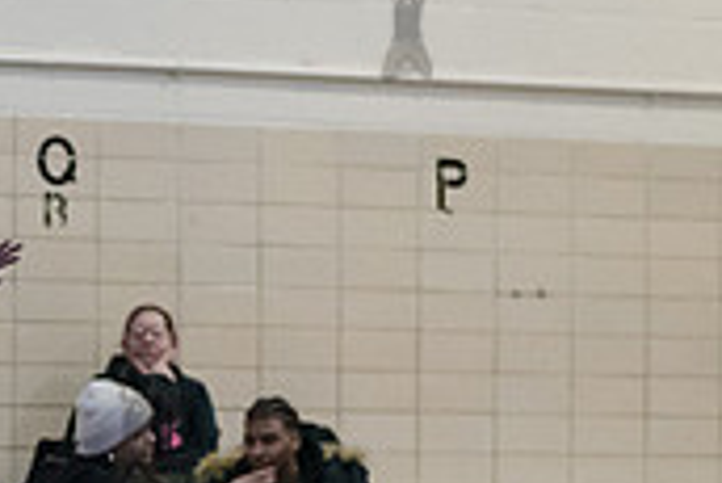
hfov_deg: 8.1
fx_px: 4998
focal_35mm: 249
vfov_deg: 5.5
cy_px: 698
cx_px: -393
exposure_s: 1/400
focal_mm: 62
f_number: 3.2
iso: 8000
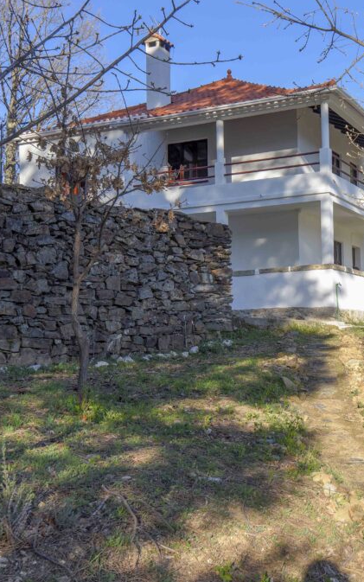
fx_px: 714
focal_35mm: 45
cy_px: 289
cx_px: 322
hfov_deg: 27.7
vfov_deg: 44.4
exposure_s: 1/400
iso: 320
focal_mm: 29
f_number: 9
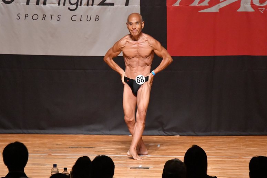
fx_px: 2224
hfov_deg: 6.9
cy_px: 89
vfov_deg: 4.6
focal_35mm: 300
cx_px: 134
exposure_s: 1/400
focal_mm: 200
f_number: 5.6
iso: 12800
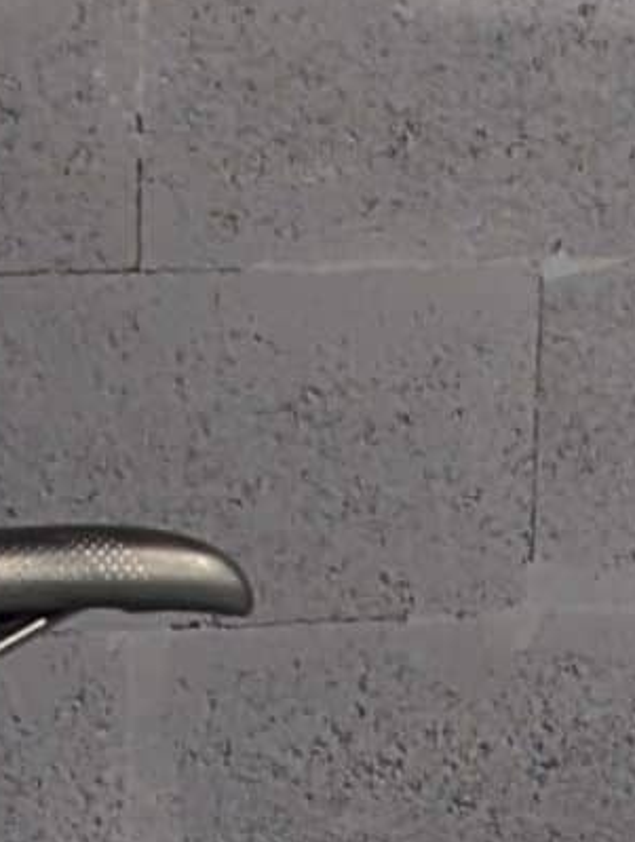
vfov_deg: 6.1
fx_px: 7652
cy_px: 1830
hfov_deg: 4.7
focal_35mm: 314
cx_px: 519
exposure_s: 1/25
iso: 295
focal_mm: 6.9
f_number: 1.68
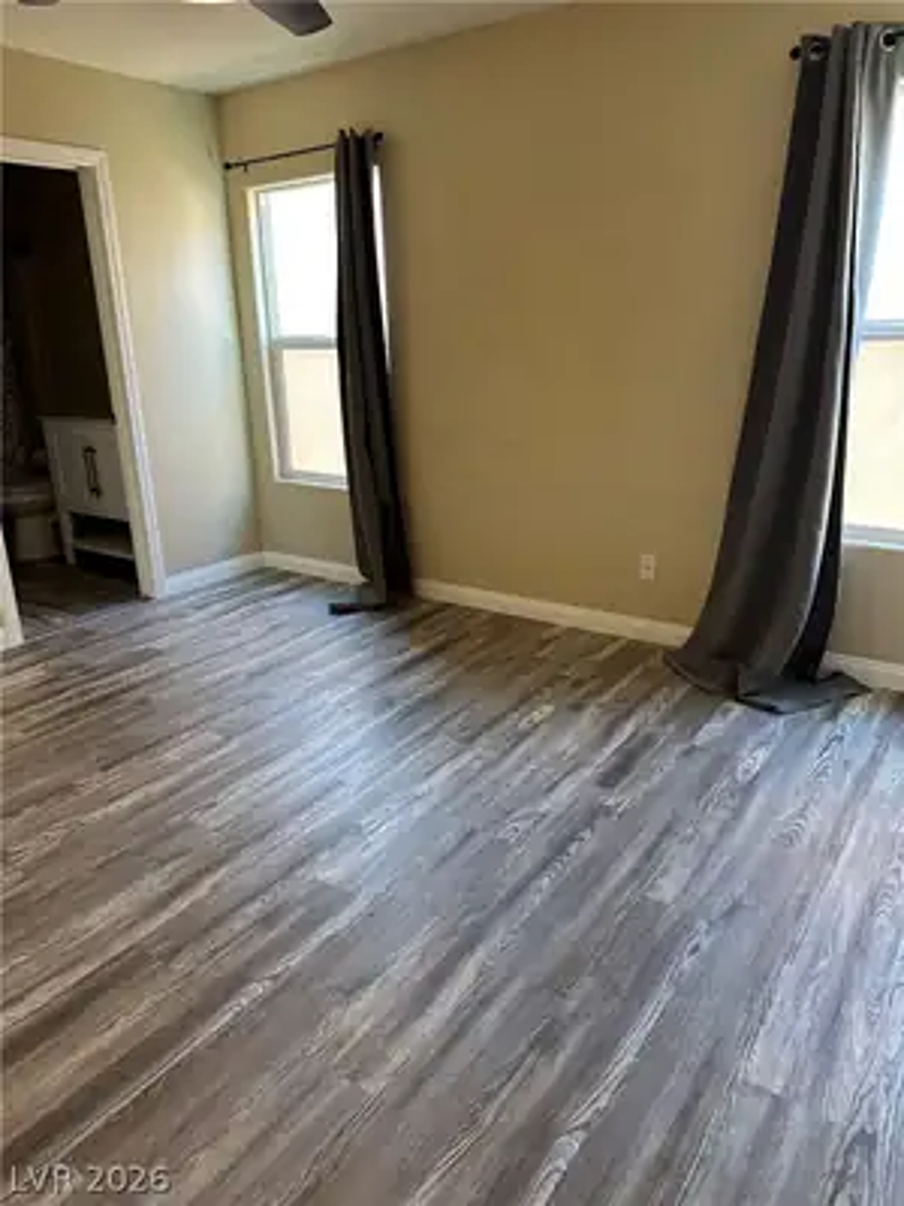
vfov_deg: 71.6
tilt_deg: -14.6
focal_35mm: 24
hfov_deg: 56.8
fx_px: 836
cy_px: 603
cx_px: 452
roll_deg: +1.7
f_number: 1.78
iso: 160
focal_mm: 6.86
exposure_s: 1/60
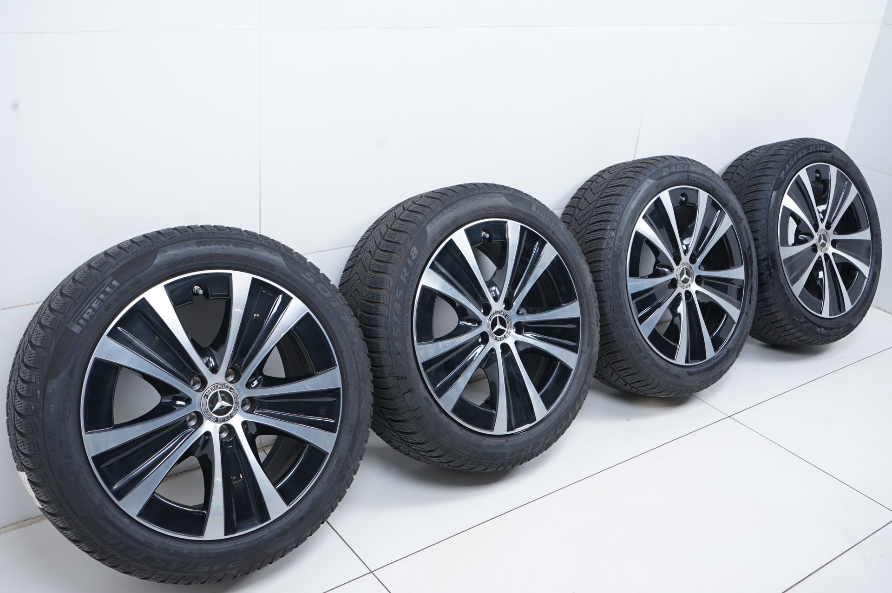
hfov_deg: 55.8
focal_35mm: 34
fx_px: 842
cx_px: 446
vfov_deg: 38.8
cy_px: 296
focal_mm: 34
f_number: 7.1
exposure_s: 1/125
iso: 250
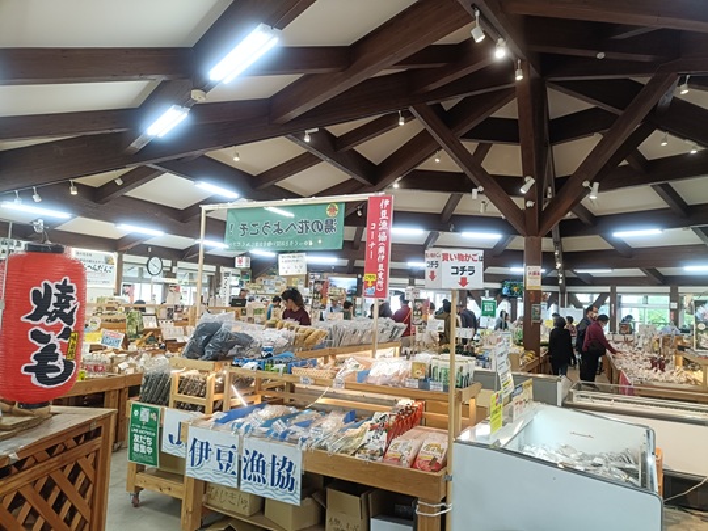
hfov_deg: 69.4
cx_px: 354
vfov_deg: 54.9
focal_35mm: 25
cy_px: 266
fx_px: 511
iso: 500
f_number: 1.7
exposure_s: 1/50
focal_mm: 4.7
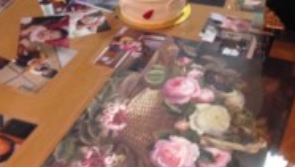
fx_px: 681
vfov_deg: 13.2
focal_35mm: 87
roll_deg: -2.7
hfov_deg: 24.3
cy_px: -80
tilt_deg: -22.7
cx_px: 208
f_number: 2.4
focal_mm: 4.12
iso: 160
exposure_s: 1/20
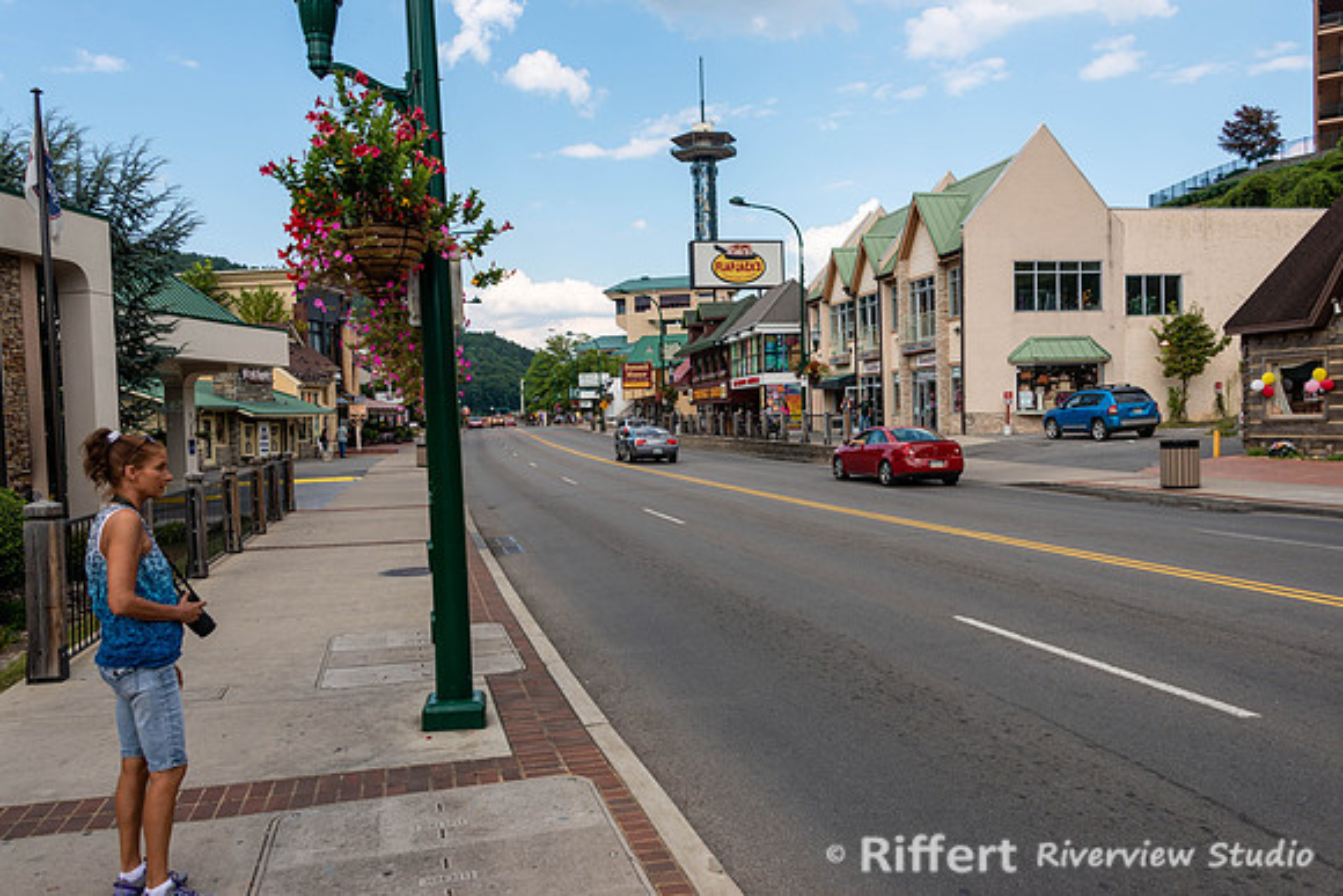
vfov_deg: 45.3
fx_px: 1073
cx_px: 672
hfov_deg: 64.1
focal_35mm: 29
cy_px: 448
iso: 100
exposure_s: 1/250
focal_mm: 28
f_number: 7.1
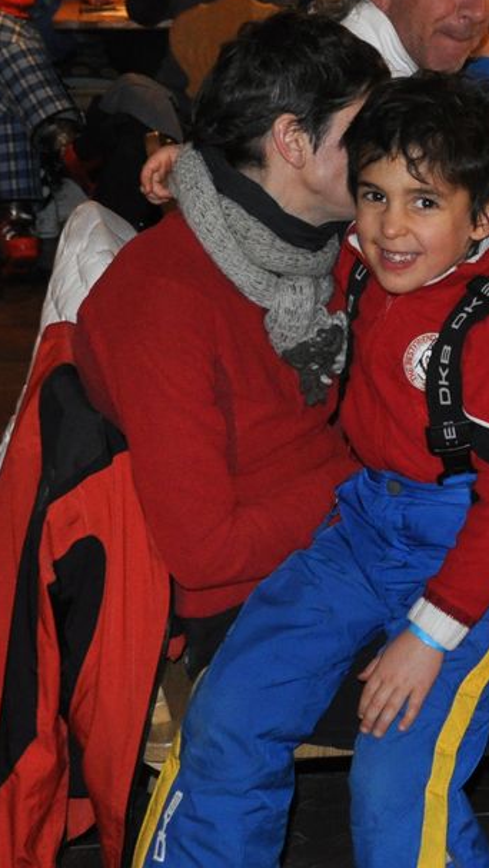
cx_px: 775
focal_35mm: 91
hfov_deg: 12.5
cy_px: 257
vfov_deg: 23.2
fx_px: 2095
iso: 800
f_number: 3.8
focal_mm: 22
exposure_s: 1/60
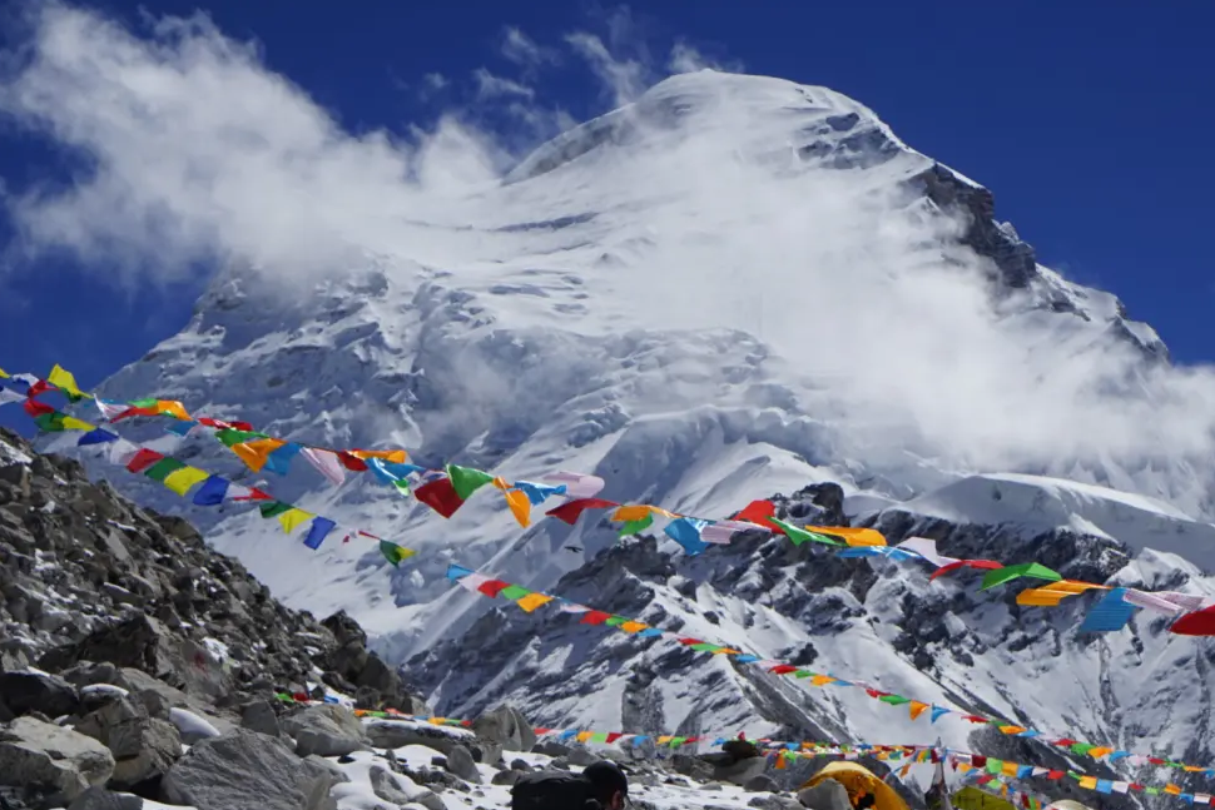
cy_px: 576
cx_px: 815
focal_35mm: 99
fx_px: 3342
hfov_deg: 20.5
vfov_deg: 13.8
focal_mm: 60
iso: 160
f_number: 9
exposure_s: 1/1600
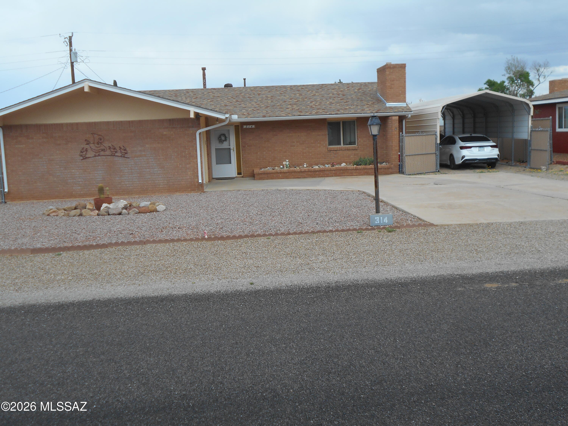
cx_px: 284
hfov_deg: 50.1
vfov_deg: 38.7
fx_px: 607
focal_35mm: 37
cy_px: 213
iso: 80
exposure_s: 1/800
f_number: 3.9
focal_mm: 6.7
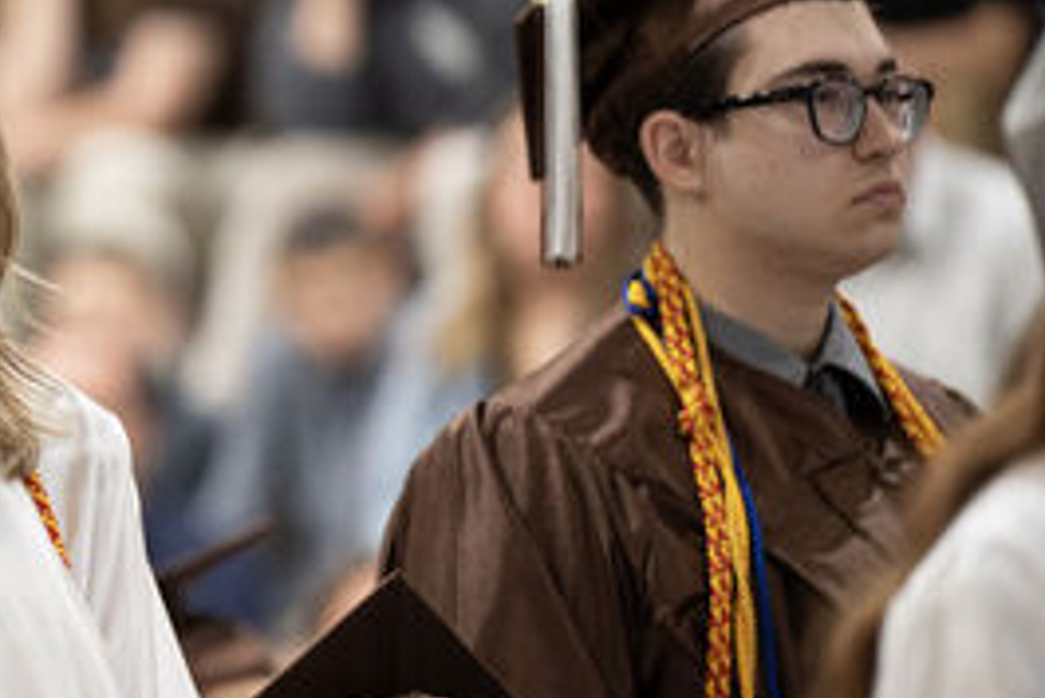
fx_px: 13476
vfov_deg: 3.0
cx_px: -144
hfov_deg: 4.4
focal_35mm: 464
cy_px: 237
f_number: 2.8
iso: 1600
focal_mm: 200
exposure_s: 1/100
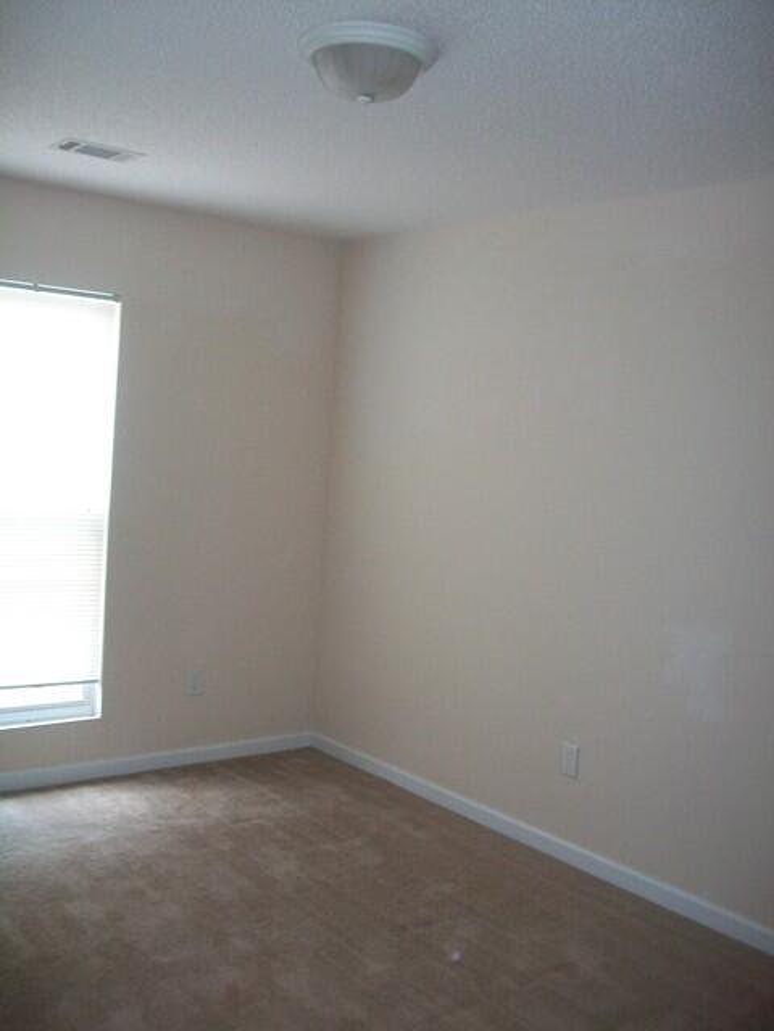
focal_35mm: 32
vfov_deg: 56.8
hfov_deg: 44.2
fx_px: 954
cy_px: 516
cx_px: 387
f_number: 2.9
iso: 160
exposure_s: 1/30
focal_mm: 5.7
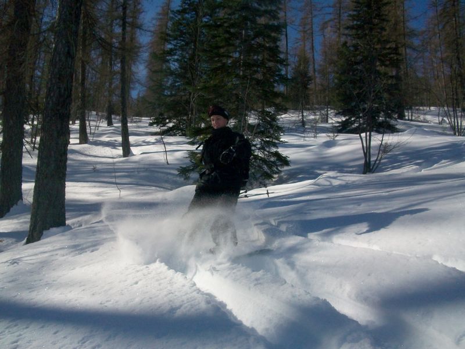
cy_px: 174
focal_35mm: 34
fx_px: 457
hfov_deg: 54.0
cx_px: 232
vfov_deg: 41.8
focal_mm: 5.7
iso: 80
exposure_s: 1/1000
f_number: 5.5
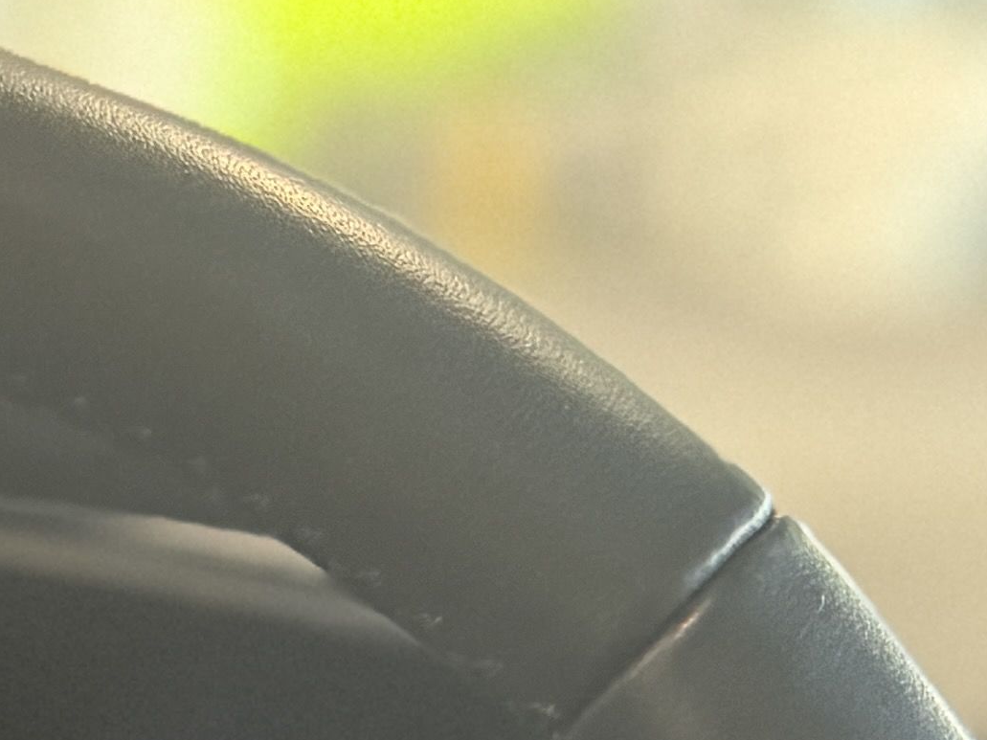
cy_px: 1855
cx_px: -638
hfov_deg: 13.6
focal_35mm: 133
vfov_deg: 9.7
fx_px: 3792
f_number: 1.78
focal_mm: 6.76
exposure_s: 1/33
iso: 800
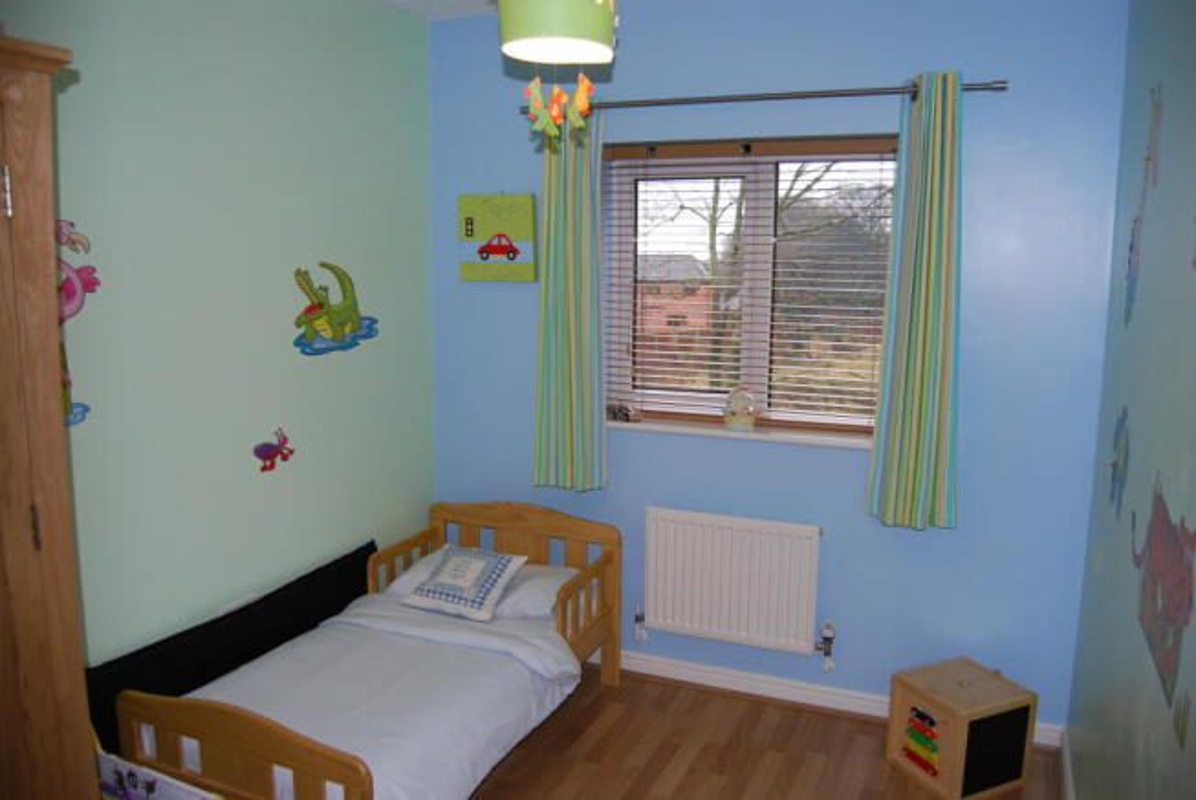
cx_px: 598
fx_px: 898
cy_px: 400
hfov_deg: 67.3
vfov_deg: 48.0
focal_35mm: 27
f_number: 3.5
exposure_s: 1/60
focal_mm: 18
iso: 200
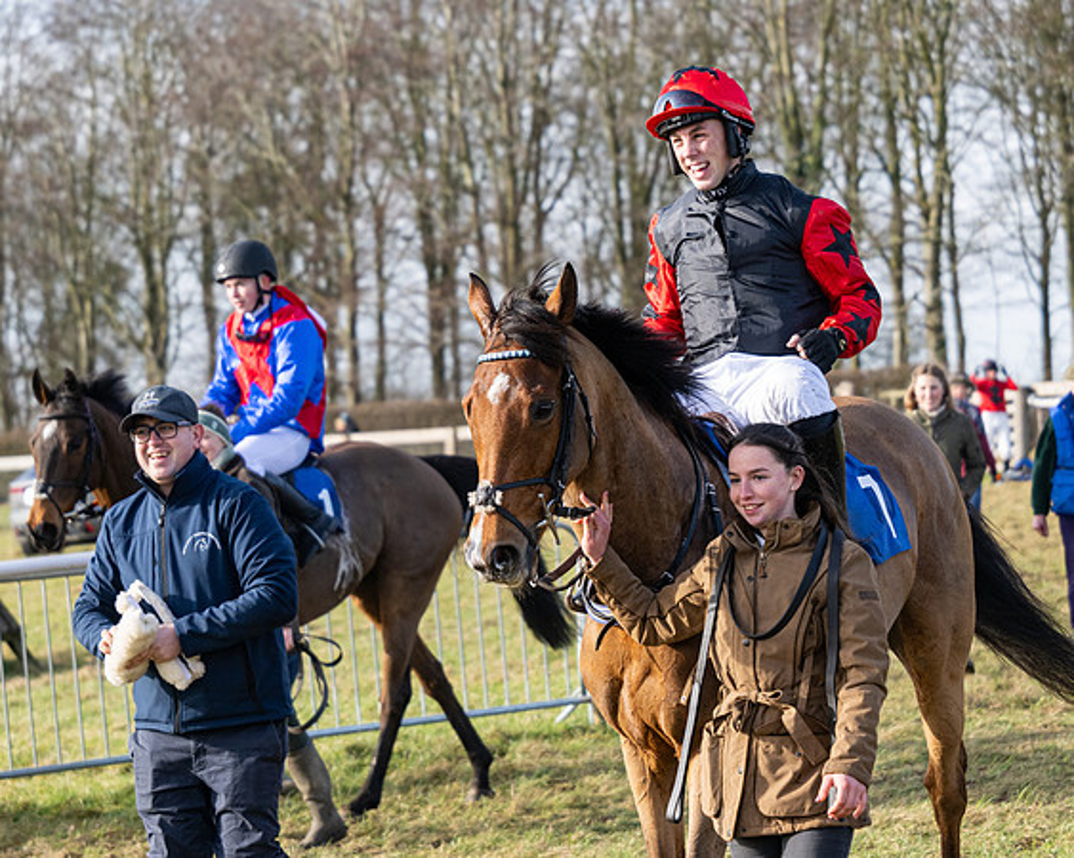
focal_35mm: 135
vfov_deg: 11.4
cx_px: 521
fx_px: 4296
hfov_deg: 14.2
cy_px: 429
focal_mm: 80
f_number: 4
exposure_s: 1/1600
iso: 400
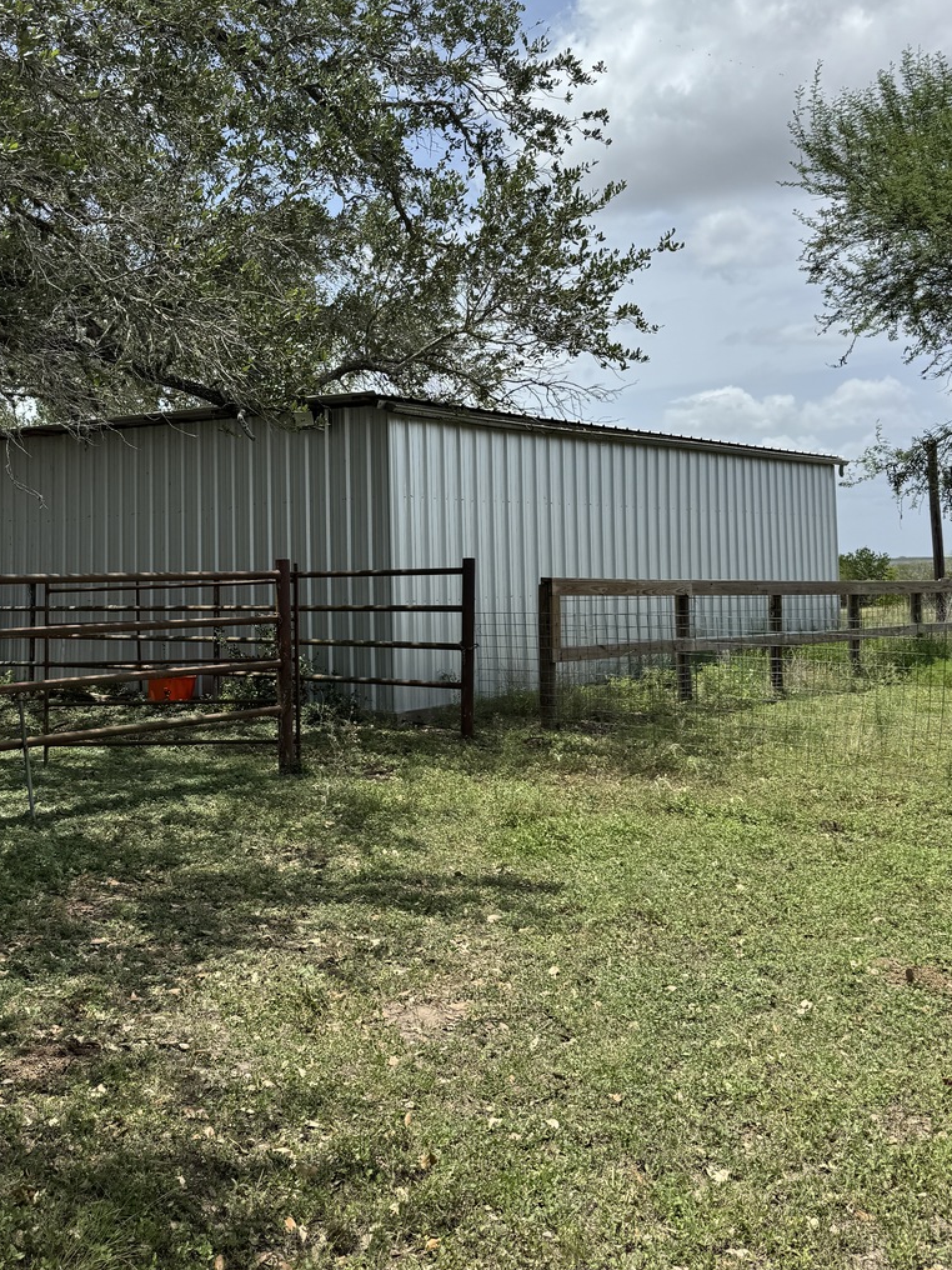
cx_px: 357
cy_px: 475
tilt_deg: +4.6
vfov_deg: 53.4
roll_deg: -0.2
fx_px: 1247
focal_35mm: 34
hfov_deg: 41.5
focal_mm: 6.76
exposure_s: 1/4310
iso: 80
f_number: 1.78
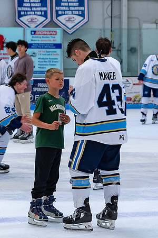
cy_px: 112
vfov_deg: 12.3
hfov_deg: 8.2
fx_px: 1099
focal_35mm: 167
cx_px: 79
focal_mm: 70
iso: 400
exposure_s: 1/400
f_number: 4
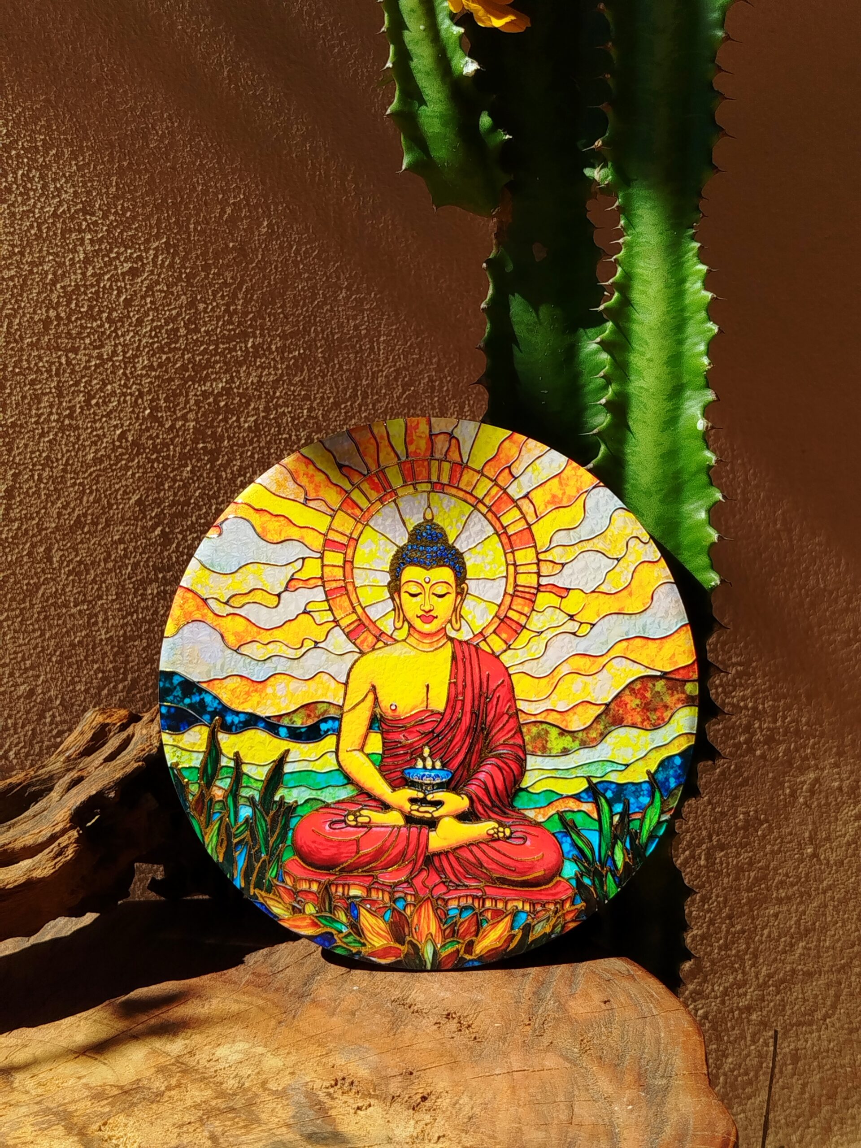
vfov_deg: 39.7
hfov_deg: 30.3
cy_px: 574
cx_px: 430
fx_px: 1592
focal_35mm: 48
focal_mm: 5.31
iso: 50
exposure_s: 1/1200
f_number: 1.7
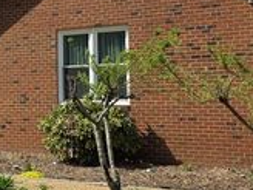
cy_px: 67
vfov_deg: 21.0
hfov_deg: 26.3
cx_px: 0
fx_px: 512
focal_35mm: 70
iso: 80
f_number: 1.7
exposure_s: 1/5153
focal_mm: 6.3
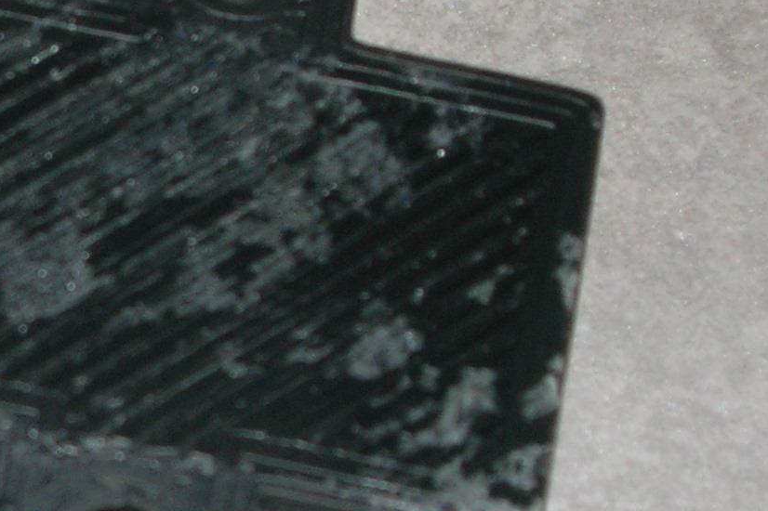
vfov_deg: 9.5
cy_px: 333
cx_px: -56
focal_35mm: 144
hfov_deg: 14.0
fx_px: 3071
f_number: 3.3
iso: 50
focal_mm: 8.4
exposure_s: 1/60.1
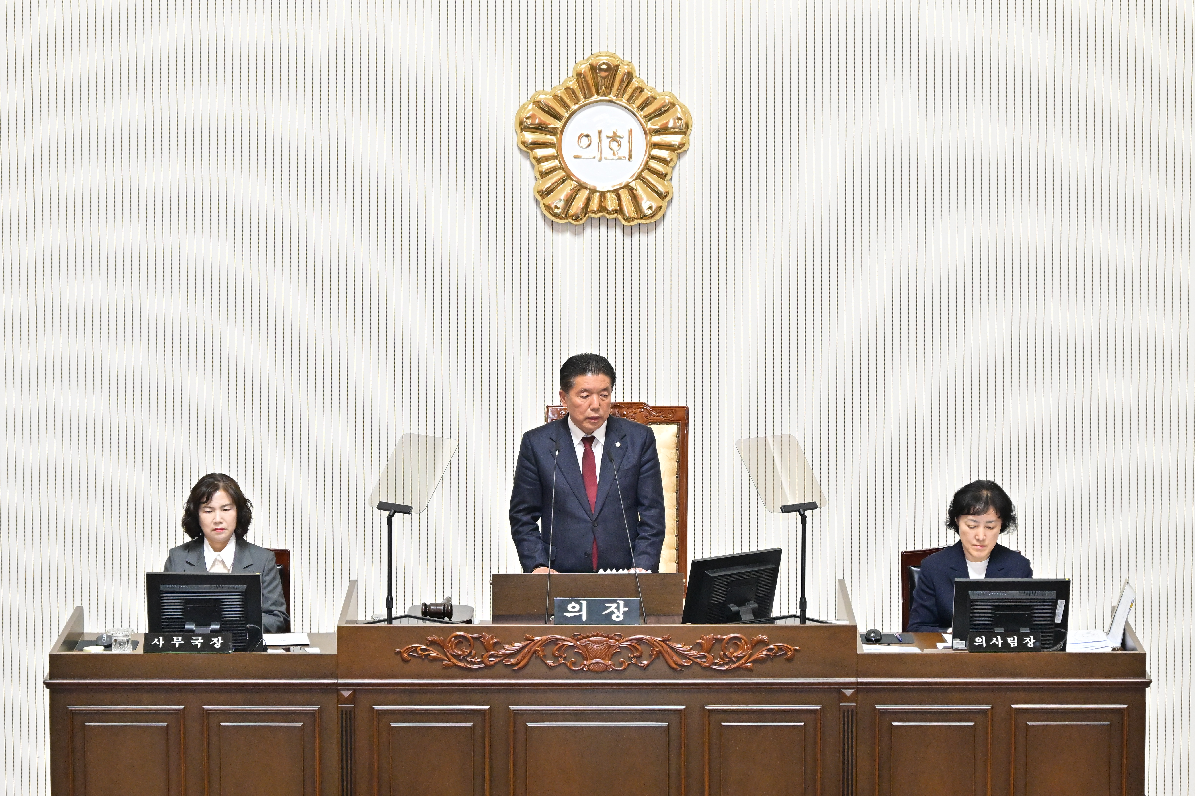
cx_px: 598
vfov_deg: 9.7
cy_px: 398
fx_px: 4712
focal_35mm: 142
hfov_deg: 14.5
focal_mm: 95
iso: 4000
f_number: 6.3
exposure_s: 1/200
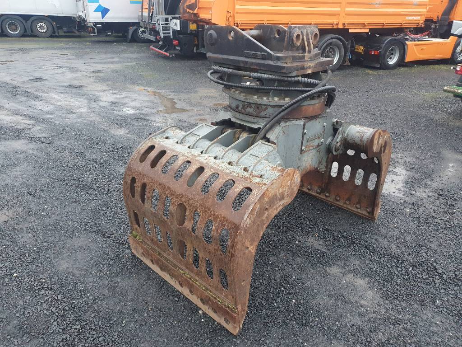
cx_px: 231
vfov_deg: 53.1
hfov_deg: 67.3
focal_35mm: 26
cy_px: 174
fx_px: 347
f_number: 1.5
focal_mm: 4.32
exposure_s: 1/50
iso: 320
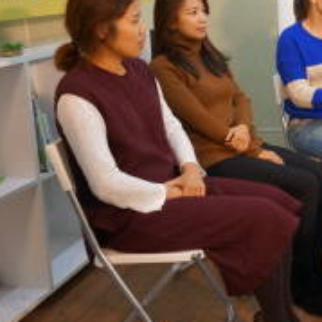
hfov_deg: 26.6
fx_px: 600
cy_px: 86
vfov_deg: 29.6
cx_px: 387
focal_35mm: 57
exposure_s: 1/160
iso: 1250
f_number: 4
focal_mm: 16
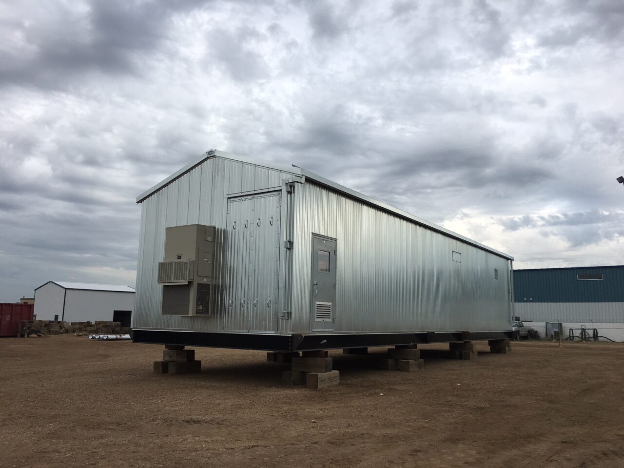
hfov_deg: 61.7
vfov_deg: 48.2
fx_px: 523
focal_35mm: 29
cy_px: 234
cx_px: 312
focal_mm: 4.15
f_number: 2.2
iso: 25
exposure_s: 1/460
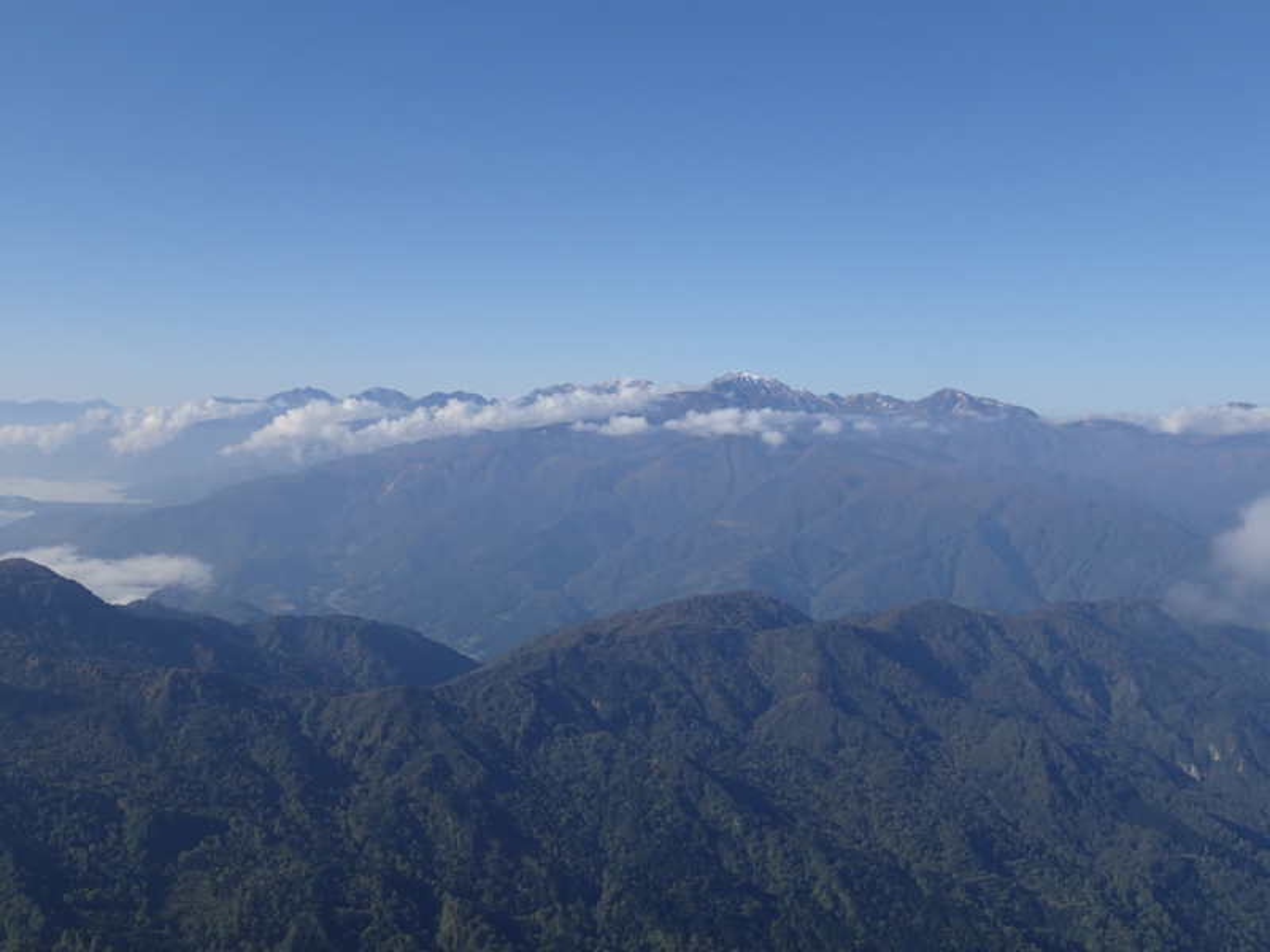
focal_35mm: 38
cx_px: 635
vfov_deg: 37.7
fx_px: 1394
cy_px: 476
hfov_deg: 49.0
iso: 100
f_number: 10
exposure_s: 1/125
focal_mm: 6.86
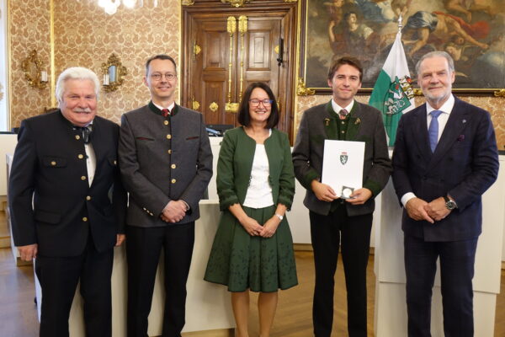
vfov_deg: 41.1
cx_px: 252
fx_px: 449
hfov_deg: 58.7
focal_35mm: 32
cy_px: 168
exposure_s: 1/20
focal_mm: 11.56
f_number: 2.8
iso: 800
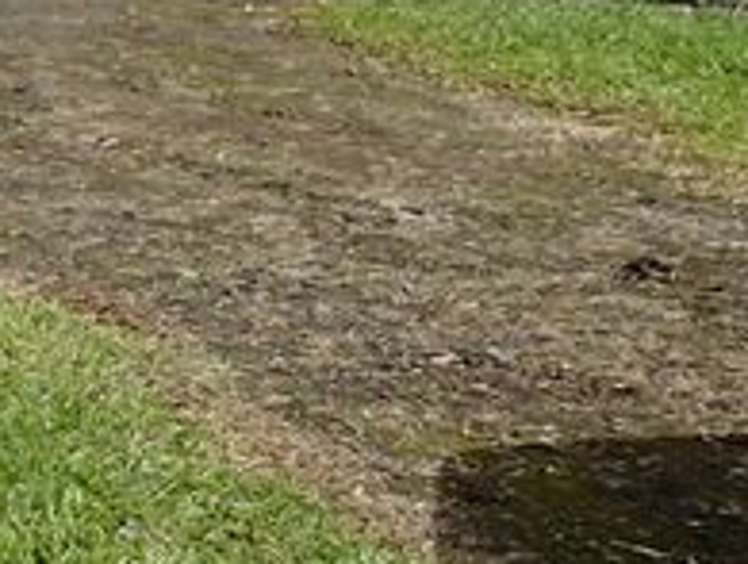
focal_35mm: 131
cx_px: -898
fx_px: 2836
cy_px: -353
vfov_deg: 10.8
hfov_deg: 12.6
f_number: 8
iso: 100
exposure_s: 1/250
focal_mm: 4.5
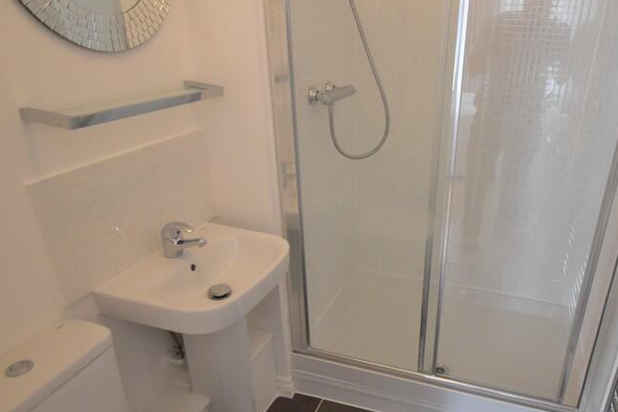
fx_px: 412
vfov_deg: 53.1
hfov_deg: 72.1
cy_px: 216
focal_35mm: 24
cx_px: 398
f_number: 4.5
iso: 900
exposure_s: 1/125
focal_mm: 10
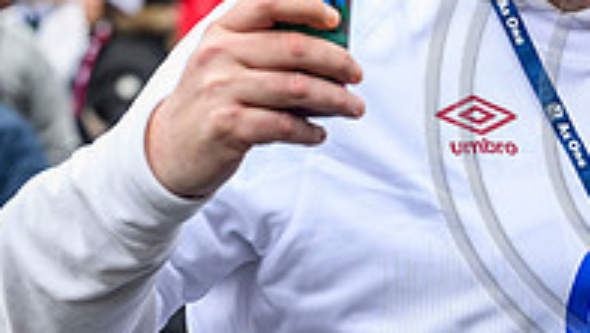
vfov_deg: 4.7
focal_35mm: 258
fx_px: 4038
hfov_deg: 8.2
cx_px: 783
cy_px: 105
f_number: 4.5
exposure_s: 1/320
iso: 500
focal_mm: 79
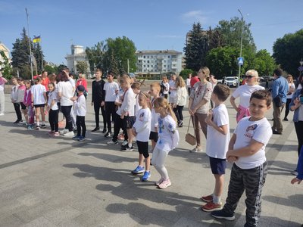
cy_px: 114
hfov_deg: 67.3
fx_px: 228
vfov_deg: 53.1
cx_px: 152
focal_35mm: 26
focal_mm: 4.74
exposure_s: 1/1388
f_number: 1.79
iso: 100
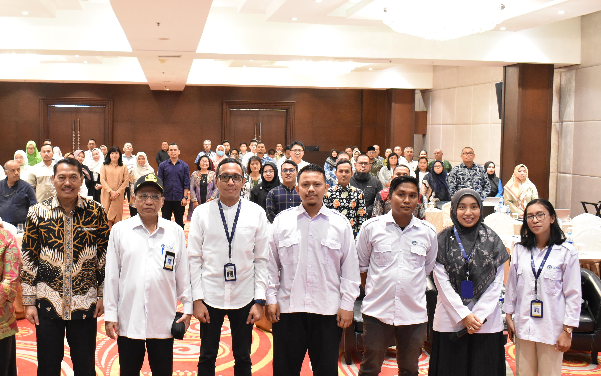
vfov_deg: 28.6
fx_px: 737
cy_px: 186
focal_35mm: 45
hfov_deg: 43.9
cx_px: 215
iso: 2500
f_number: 5.6
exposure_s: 1/20
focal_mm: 22
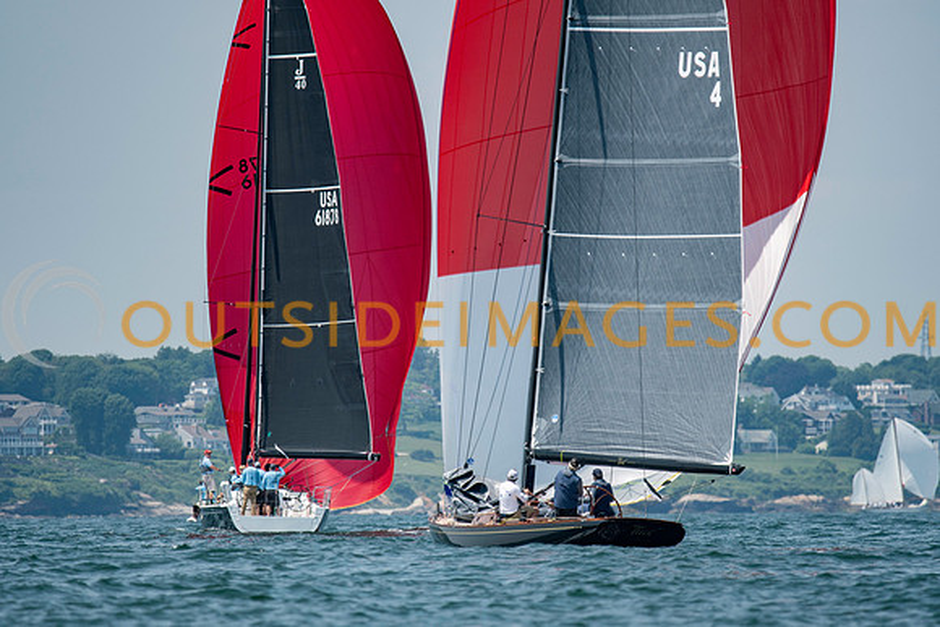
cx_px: 470
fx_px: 11979
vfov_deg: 3.0
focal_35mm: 459
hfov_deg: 4.5
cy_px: 314
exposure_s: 1/4000
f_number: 4
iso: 200
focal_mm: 300
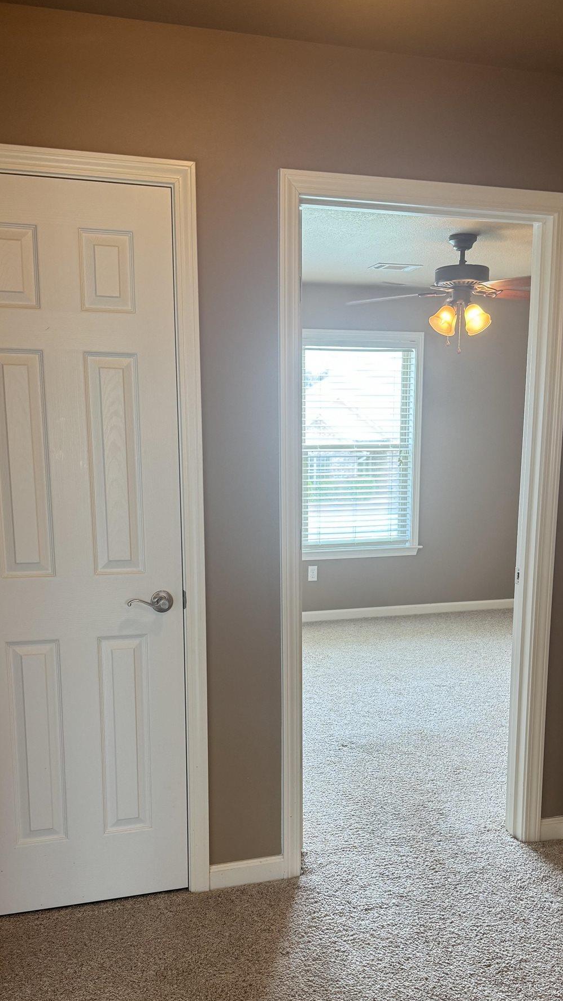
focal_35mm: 34
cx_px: 307
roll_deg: +0.7
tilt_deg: -11.2
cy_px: 628
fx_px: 902
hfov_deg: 34.6
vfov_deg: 57.3
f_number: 1.78
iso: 125
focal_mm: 6.76
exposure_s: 1/120
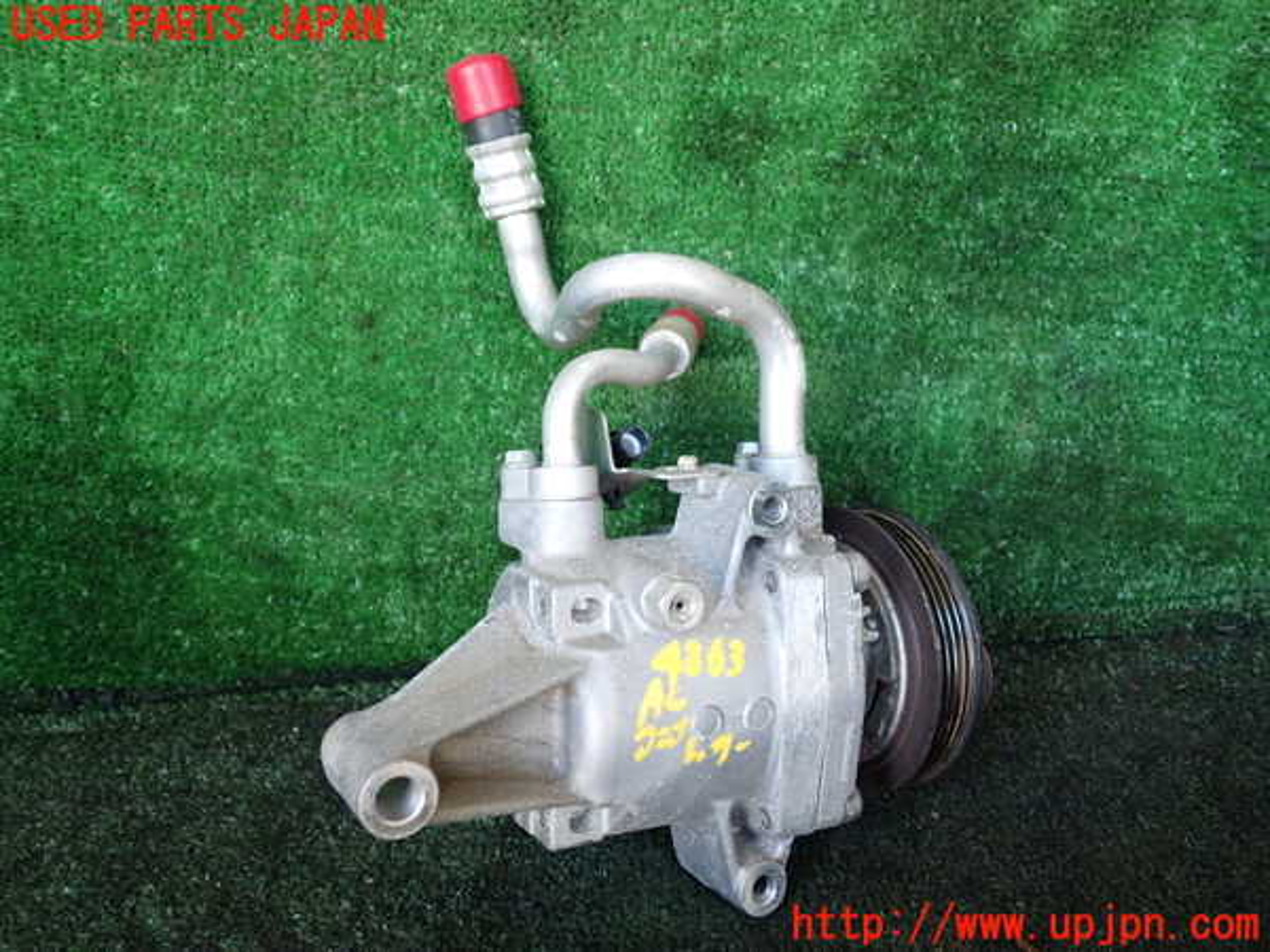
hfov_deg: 60.0
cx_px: 635
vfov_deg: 46.8
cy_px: 476
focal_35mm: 30
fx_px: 1101
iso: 200
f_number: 2.3
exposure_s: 1/50
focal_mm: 5.4
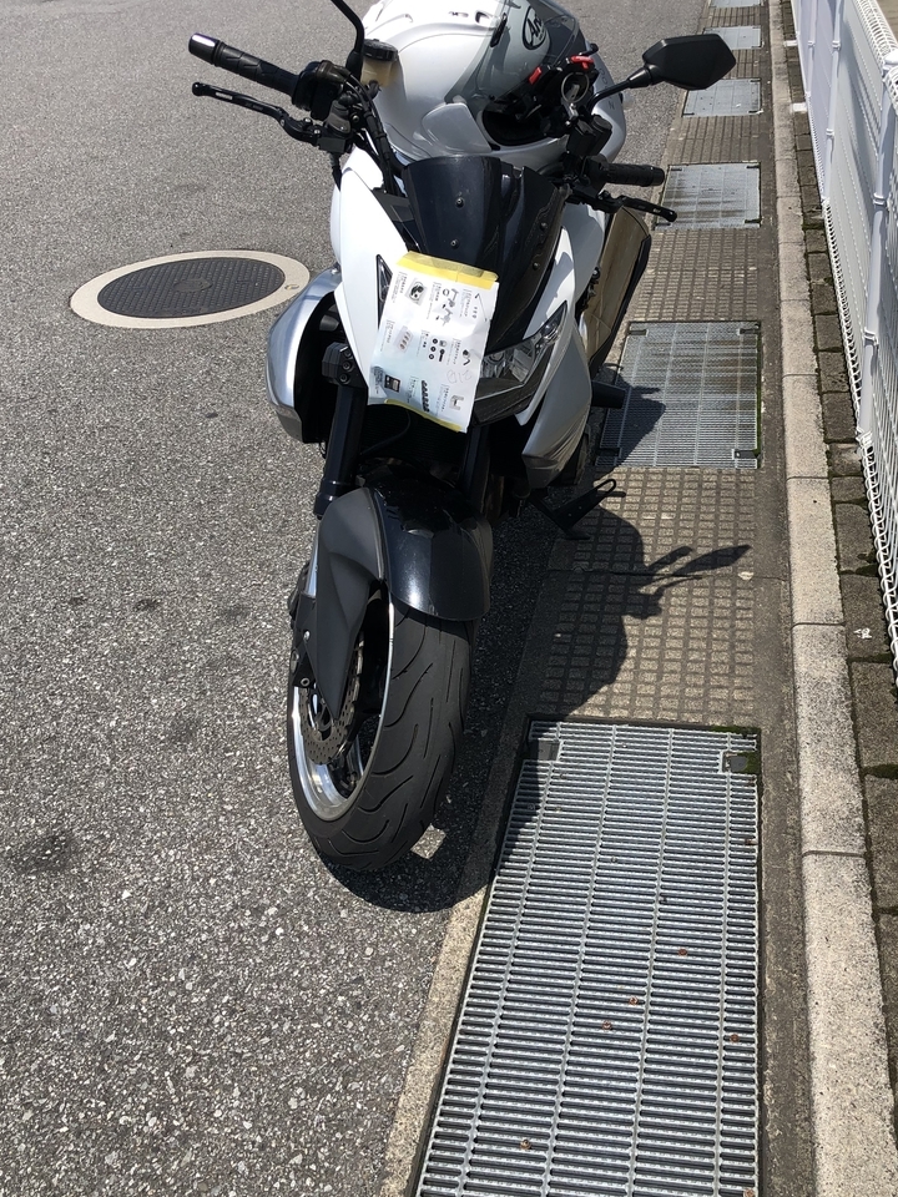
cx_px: 521
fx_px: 1211
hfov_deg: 40.6
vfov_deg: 52.5
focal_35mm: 35
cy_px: 534
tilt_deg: -29.7
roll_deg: +4.2
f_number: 1.8
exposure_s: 1/1919
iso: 20
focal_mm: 4
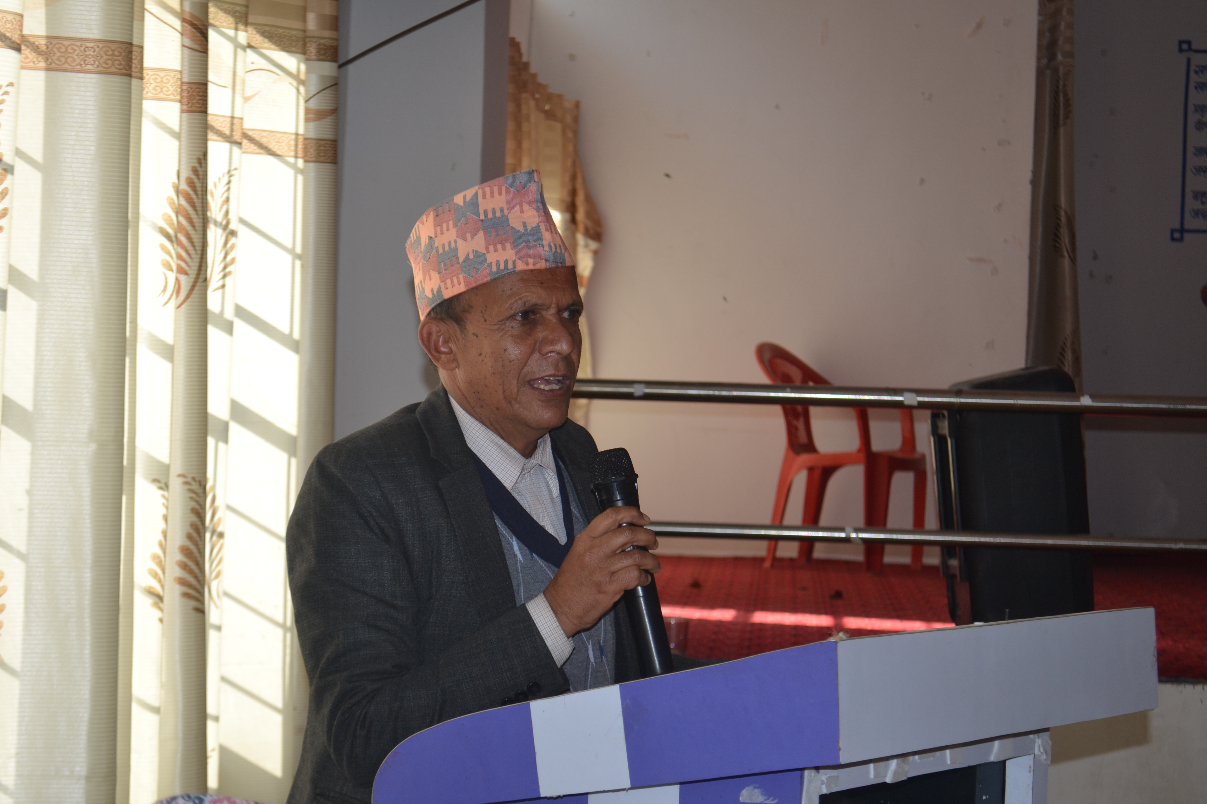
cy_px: 402
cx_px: 604
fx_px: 2766
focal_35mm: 82
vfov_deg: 16.6
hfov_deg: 24.6
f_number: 5.6
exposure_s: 1/125
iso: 160
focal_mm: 55
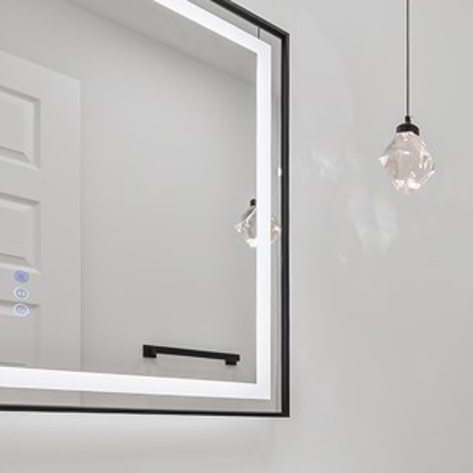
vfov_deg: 41.4
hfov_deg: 39.5
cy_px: 426
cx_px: 475
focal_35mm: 37
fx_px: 572
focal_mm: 12
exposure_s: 1/4
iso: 200
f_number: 9
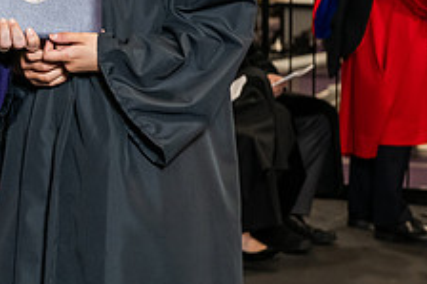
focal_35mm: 171
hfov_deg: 11.8
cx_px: -59
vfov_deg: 7.9
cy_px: -51
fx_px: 2027
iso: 2500
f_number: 5
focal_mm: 66
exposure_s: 1/200
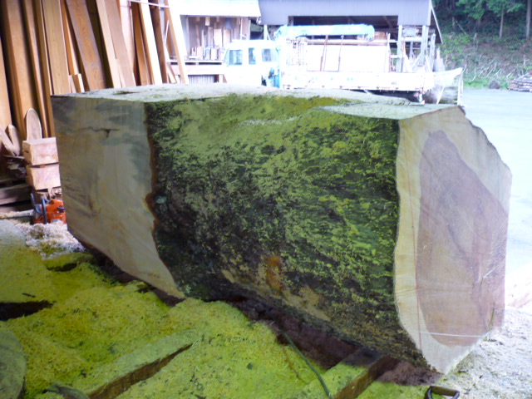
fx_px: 507
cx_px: 266
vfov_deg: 42.9
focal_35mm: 33
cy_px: 200
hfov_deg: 55.4
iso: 200
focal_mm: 5.5
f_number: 2.8
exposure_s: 1/40
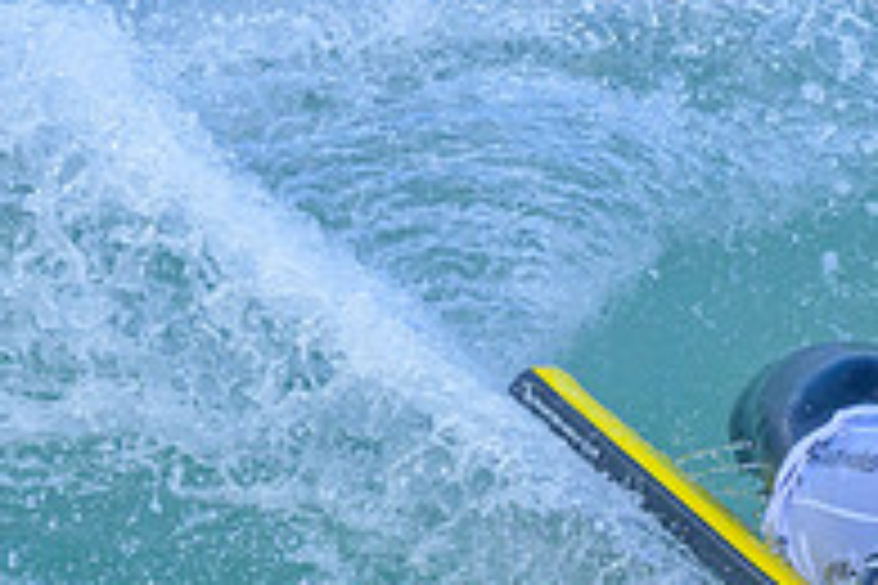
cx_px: 713
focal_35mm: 3275
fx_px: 79867
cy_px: 715
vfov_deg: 0.4
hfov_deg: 0.6
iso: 1250
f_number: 6.3
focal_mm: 800
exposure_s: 1/2000
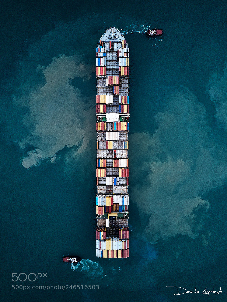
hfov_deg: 53.1
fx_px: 227
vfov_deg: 67.3
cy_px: 151
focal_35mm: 26
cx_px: 114
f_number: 2.2
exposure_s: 1/203
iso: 100
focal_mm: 4.73
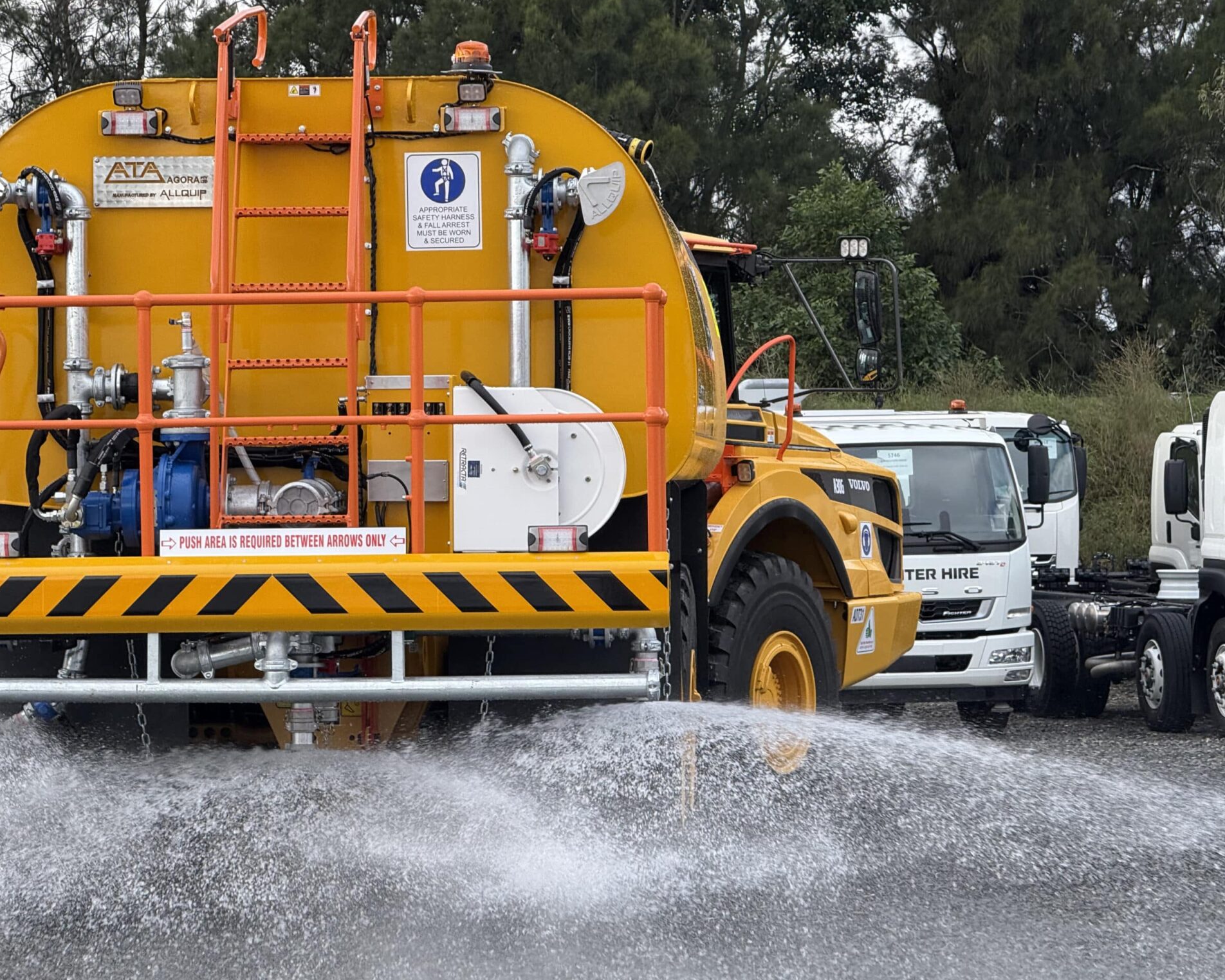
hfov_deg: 15.3
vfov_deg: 12.2
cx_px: 607
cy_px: 489
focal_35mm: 126
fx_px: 4568
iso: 64
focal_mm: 15.66
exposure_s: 1/500
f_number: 2.8
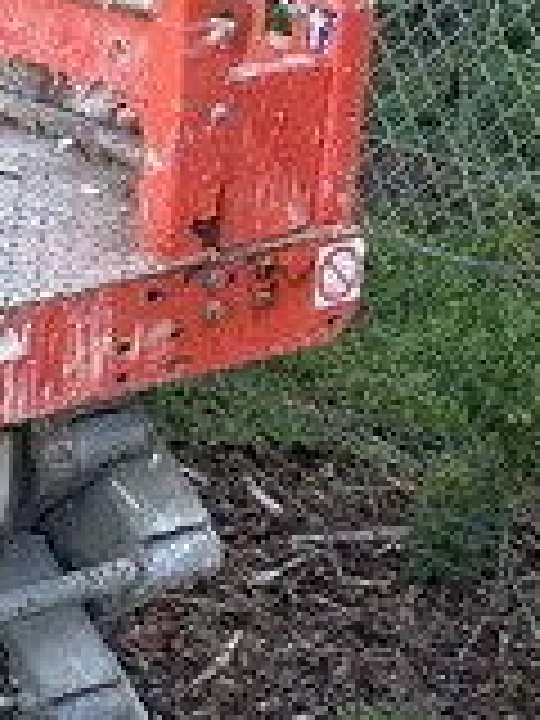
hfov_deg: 11.5
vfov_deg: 16.5
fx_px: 2475
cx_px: -432
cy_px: 268
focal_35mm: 119
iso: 50
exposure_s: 1/371
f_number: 1.5
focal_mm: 5.7
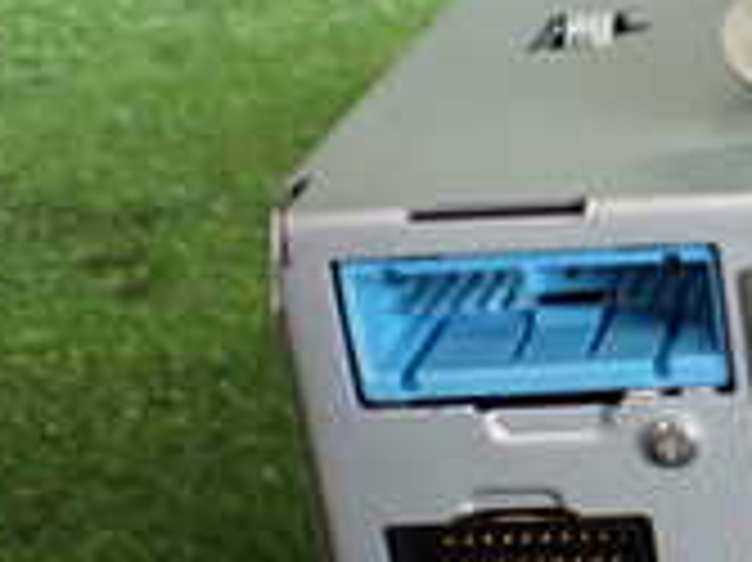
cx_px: 1139
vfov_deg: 13.7
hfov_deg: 16.5
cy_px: 319
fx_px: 2345
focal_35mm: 108
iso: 500
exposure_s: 1/125
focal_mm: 5.4
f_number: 2.3
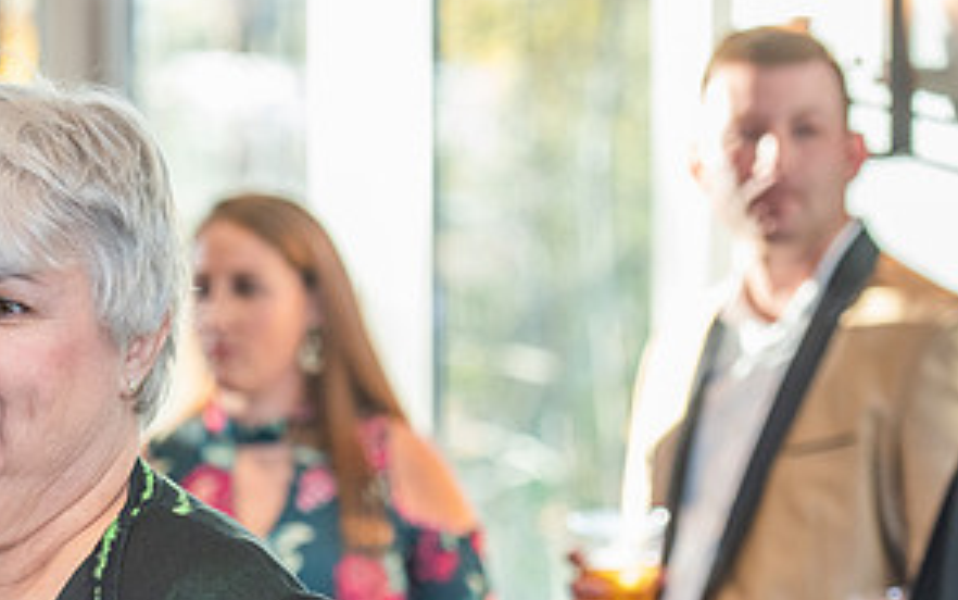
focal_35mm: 205
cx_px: 26
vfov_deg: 6.4
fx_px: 5354
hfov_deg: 10.2
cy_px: 579
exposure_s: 1/200
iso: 1000
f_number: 4.5
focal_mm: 100
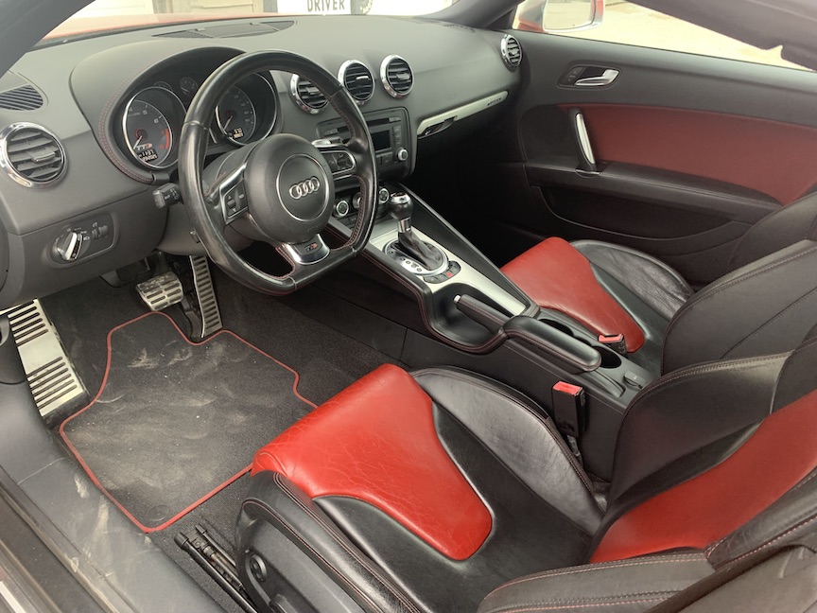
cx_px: 408
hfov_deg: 67.3
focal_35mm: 26
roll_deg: -3.3
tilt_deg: -32.7
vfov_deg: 53.1
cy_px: 306
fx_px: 614
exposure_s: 1/60
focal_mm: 4.25
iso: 200
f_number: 1.8
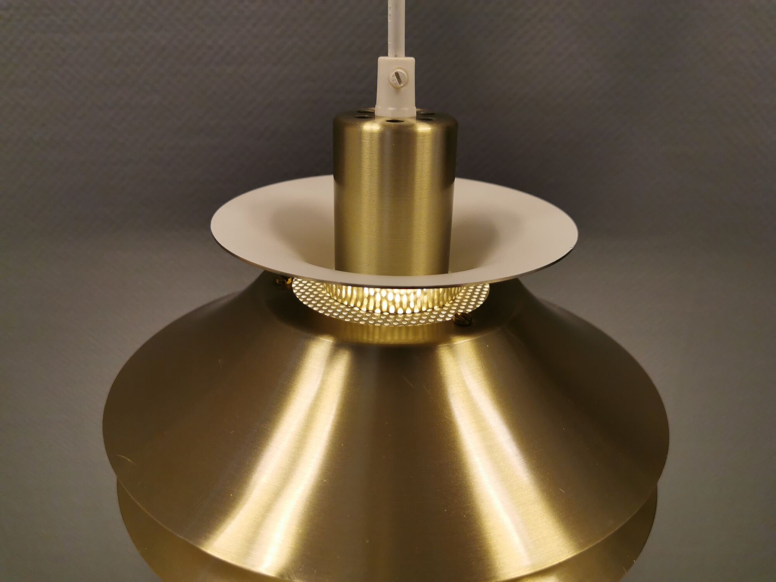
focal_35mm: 27
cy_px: 291
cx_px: 388
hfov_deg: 65.3
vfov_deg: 51.4
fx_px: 605
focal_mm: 5.56
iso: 64
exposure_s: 1/100
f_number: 1.6
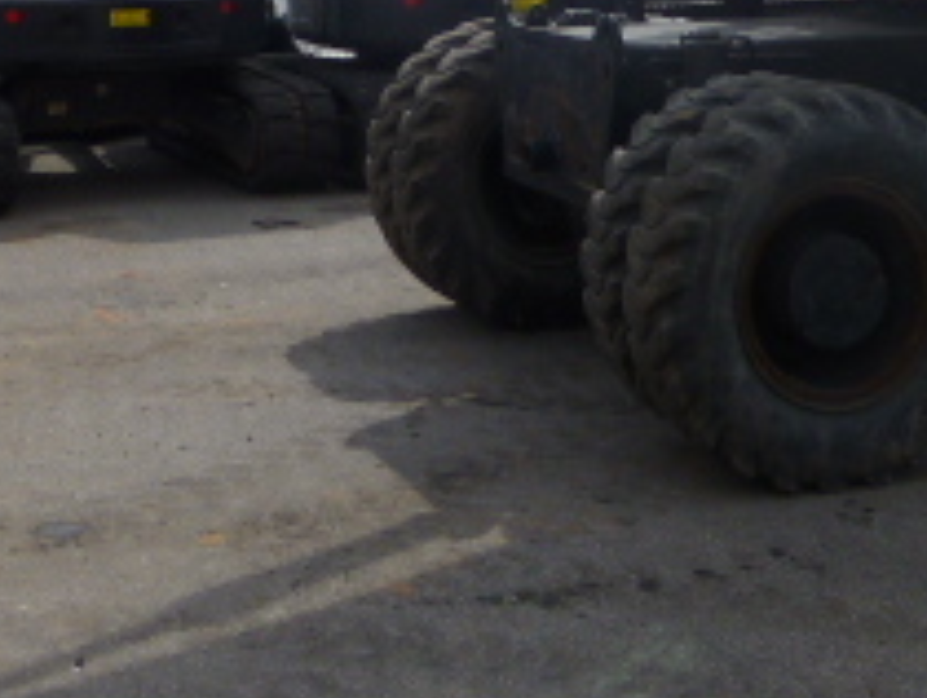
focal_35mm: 73
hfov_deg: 26.6
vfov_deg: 18.5
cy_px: -265
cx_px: 459
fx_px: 1957
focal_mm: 4.3
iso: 100
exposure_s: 1/800
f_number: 4
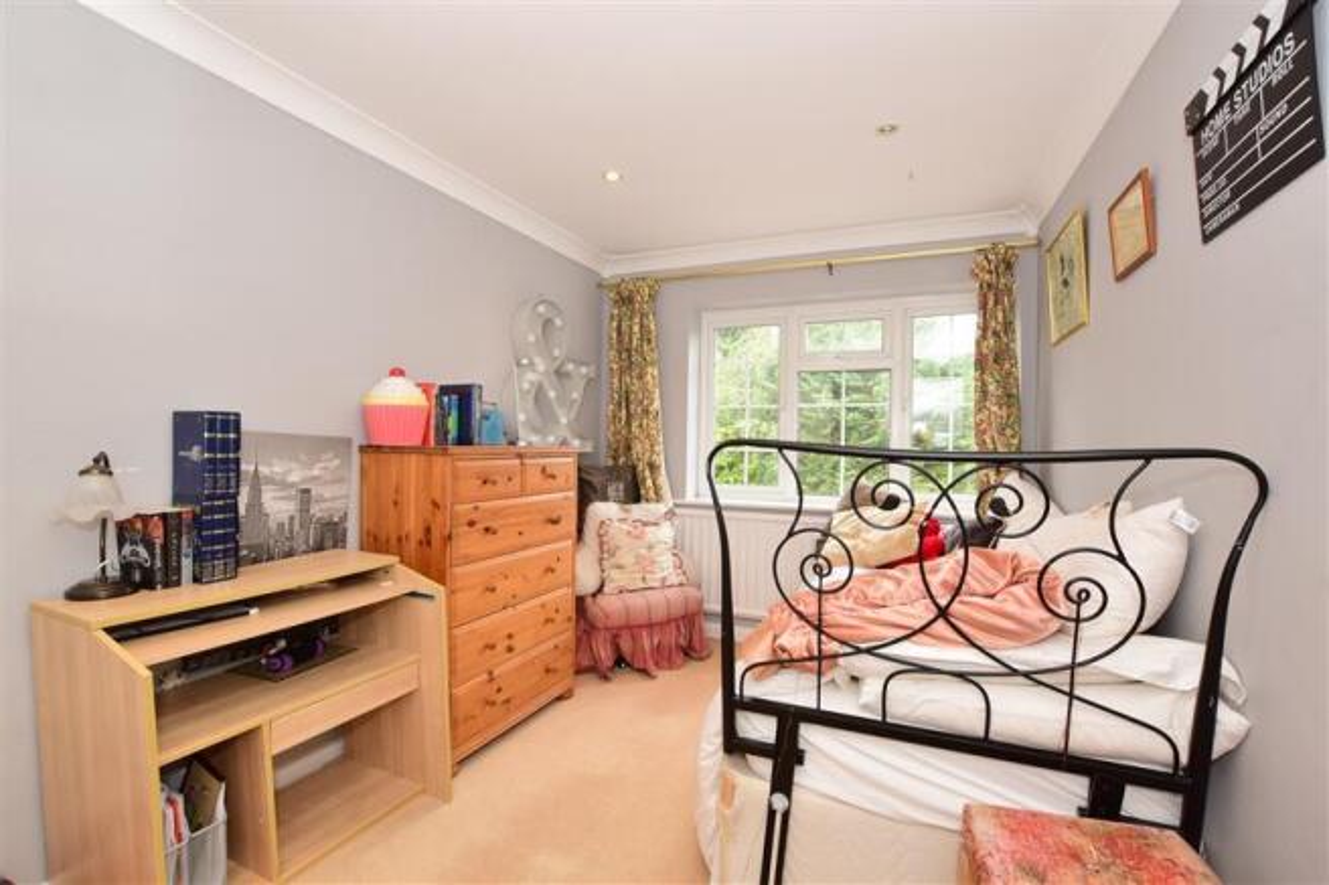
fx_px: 554
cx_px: 664
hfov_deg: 100.4
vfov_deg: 77.3
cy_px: 442
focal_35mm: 15
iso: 500
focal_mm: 10
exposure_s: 1/40
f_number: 10
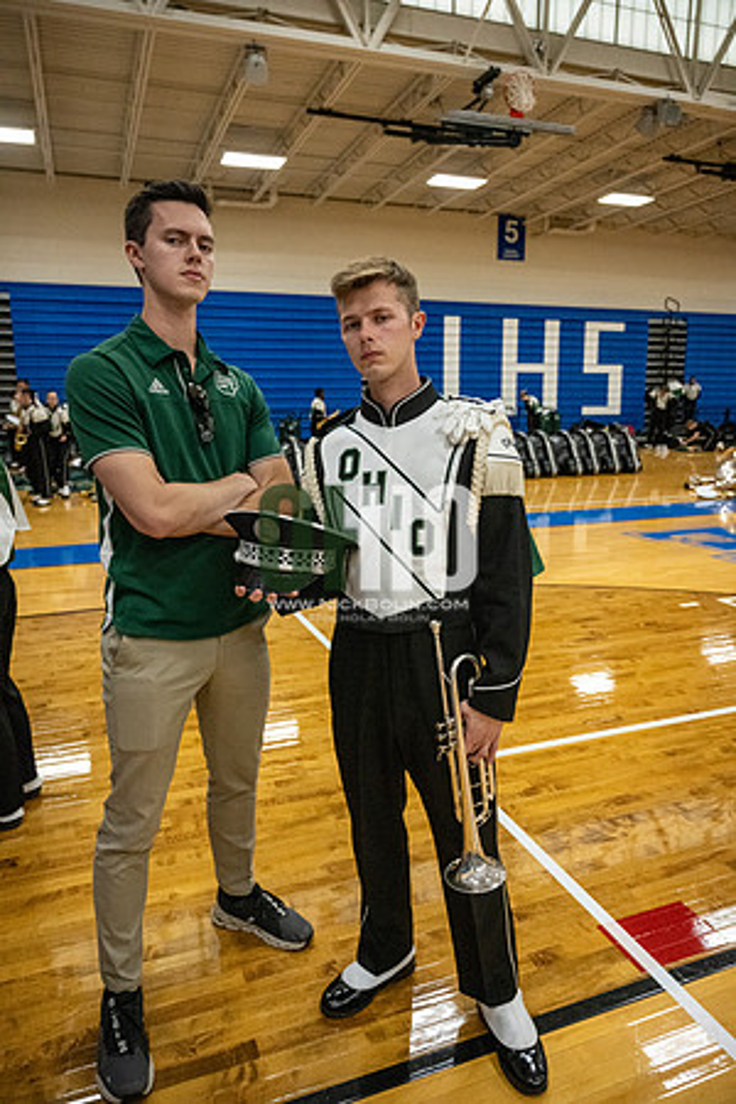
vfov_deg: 73.7
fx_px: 736
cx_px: 368
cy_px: 552
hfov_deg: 53.1
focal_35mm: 24
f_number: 4
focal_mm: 24
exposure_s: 1/800
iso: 8000
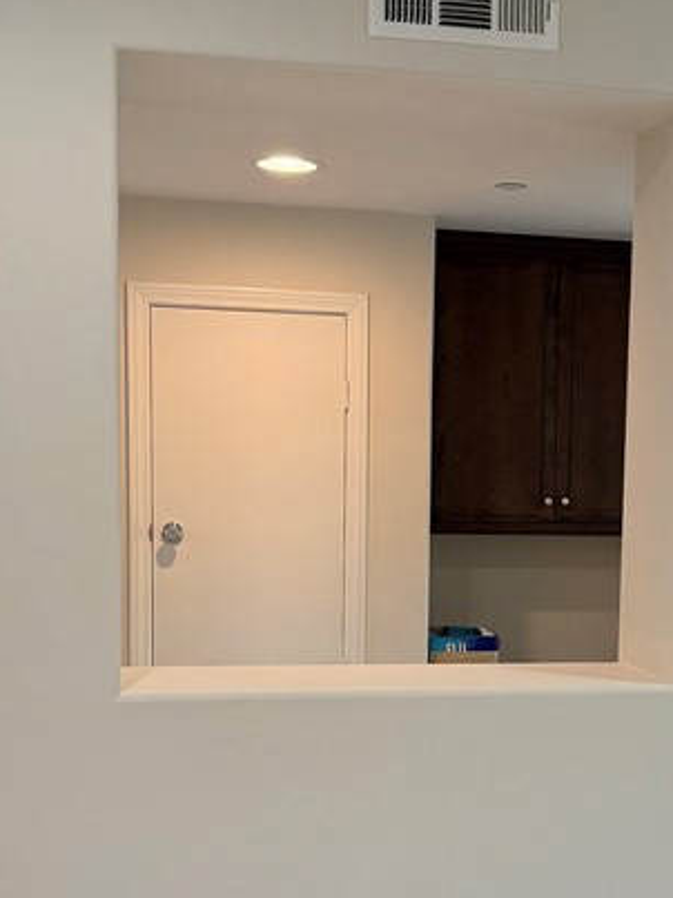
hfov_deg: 23.8
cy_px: 631
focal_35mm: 61
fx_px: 1582
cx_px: 495
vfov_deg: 31.3
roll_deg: -1.9
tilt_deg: -5.1
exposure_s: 1/173
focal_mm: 6.76
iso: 200
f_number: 1.78
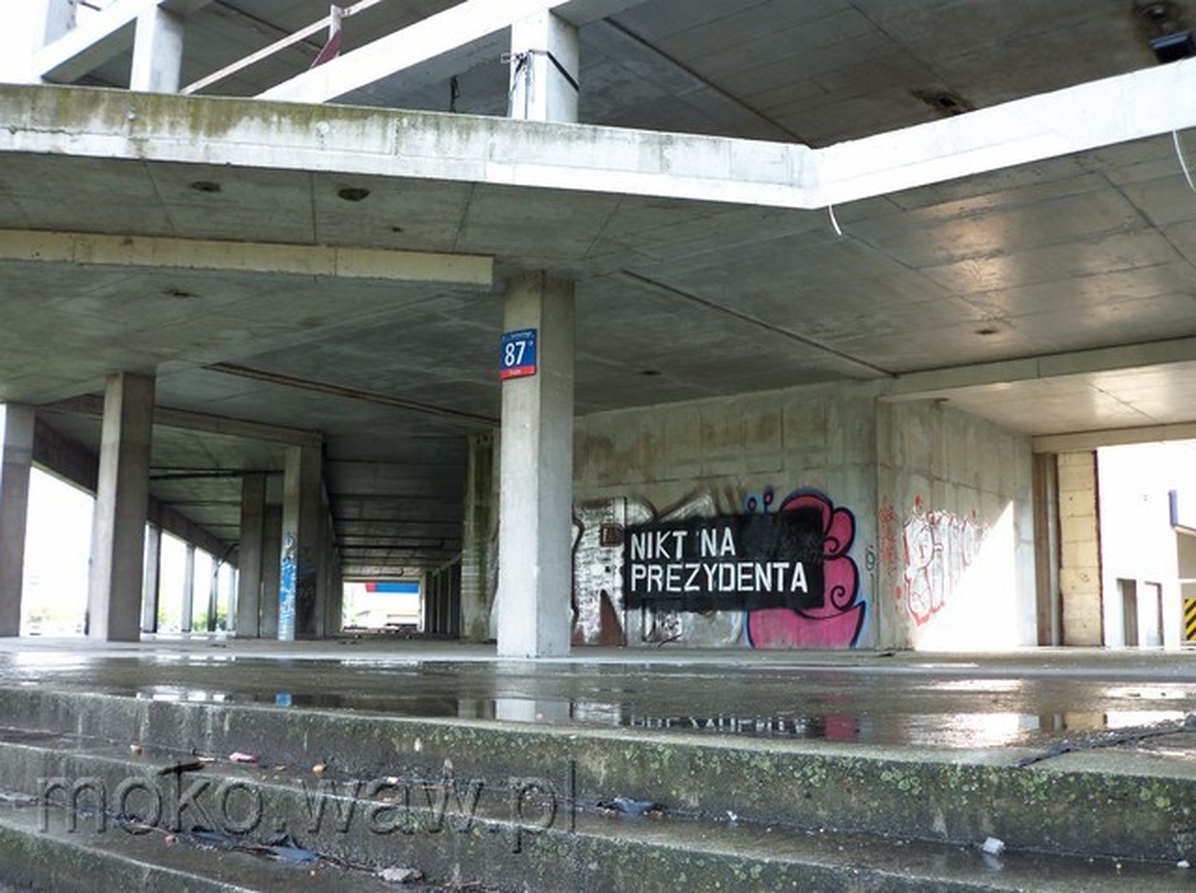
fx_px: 1173
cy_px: 446
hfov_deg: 54.0
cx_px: 598
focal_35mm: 34
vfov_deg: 41.7
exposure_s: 1/50
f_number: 2.9
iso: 80
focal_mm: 5.7
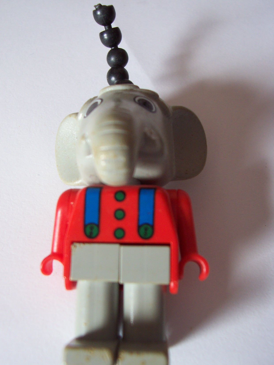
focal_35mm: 37
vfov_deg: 50.1
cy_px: 182
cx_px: 137
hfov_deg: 38.7
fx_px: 390
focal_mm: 5.6
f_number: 2.8
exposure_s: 1/30
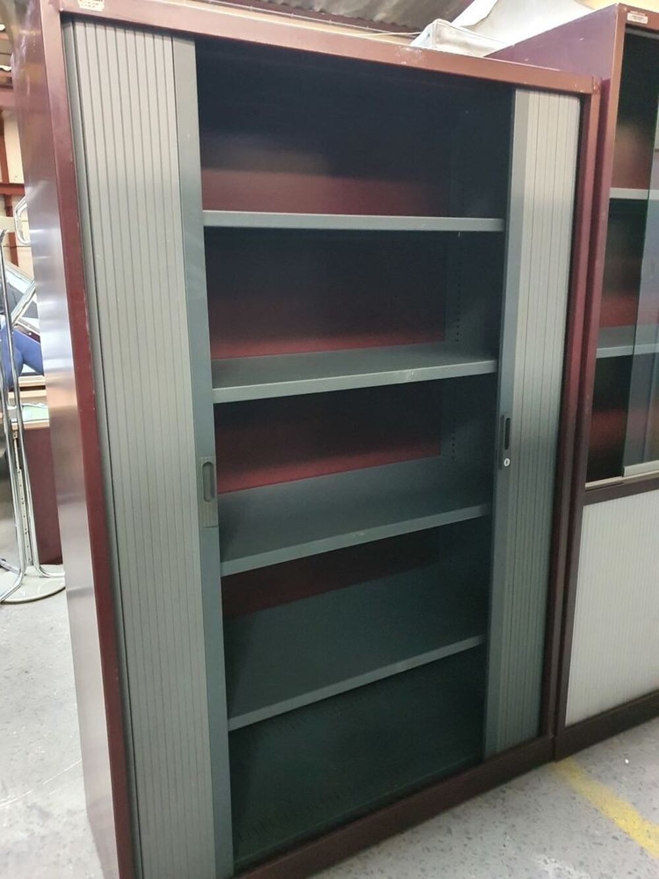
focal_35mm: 26
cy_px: 440
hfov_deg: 53.1
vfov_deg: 67.3
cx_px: 330
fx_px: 660
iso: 640
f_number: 1.5
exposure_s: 1/11
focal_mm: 4.3
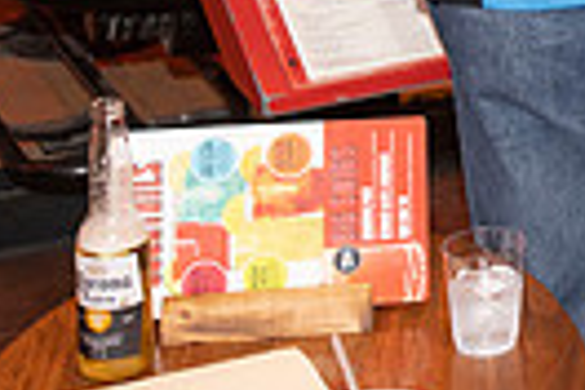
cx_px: 1019
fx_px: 2502
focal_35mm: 154
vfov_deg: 8.4
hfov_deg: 12.3
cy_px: -445
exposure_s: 1/60
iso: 1000
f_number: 5.6
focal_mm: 35
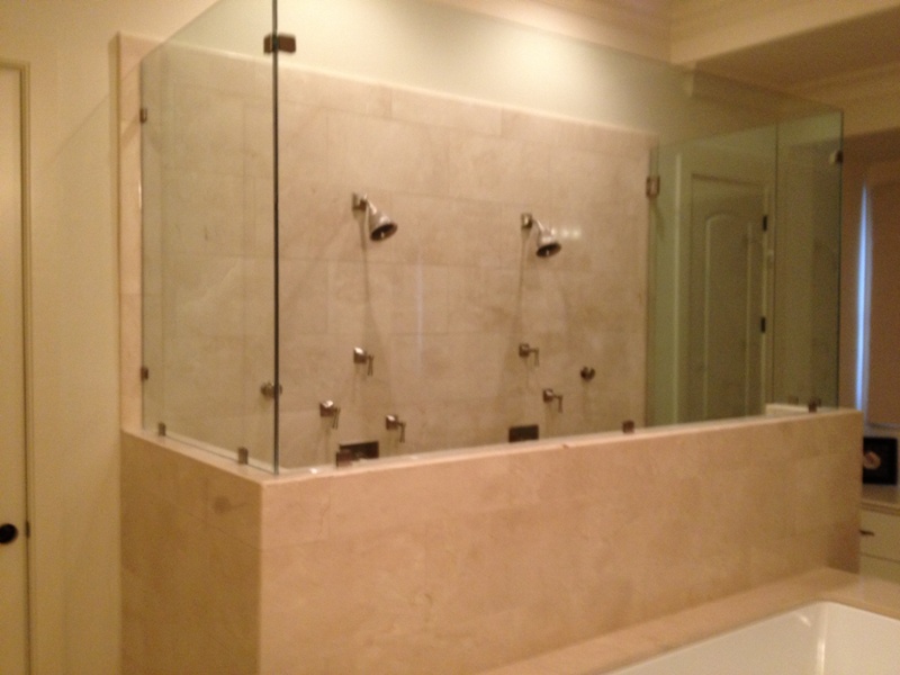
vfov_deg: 40.7
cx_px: 450
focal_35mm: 35
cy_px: 338
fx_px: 910
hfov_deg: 52.6
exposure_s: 1/20
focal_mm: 4.28
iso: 200
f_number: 2.4
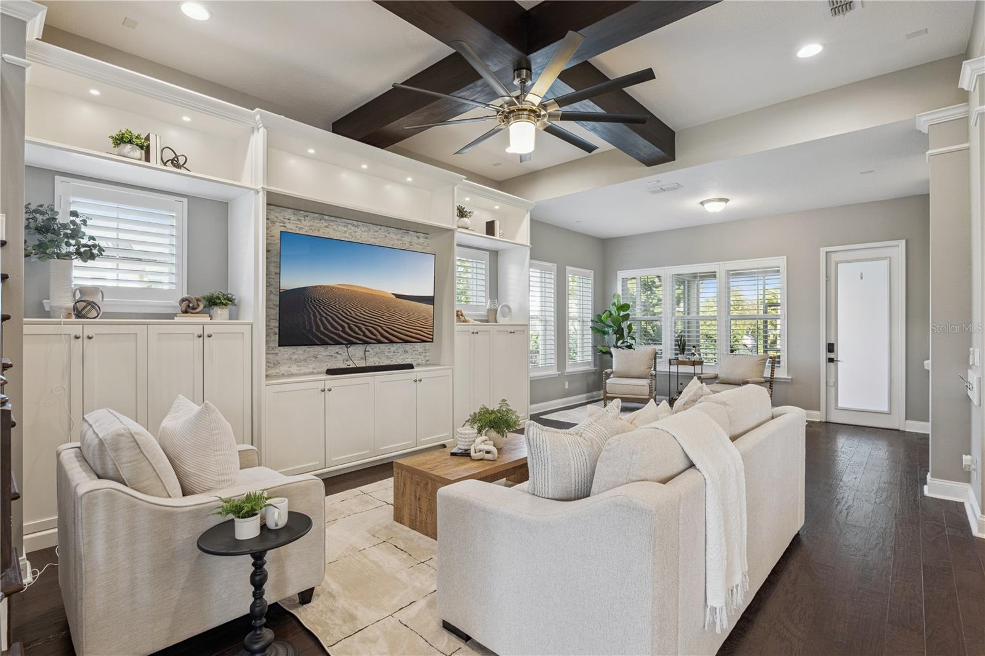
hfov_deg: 96.7
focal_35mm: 16
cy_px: 328
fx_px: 438
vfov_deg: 73.7
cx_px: 492
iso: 800
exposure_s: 1/20
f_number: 10
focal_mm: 16
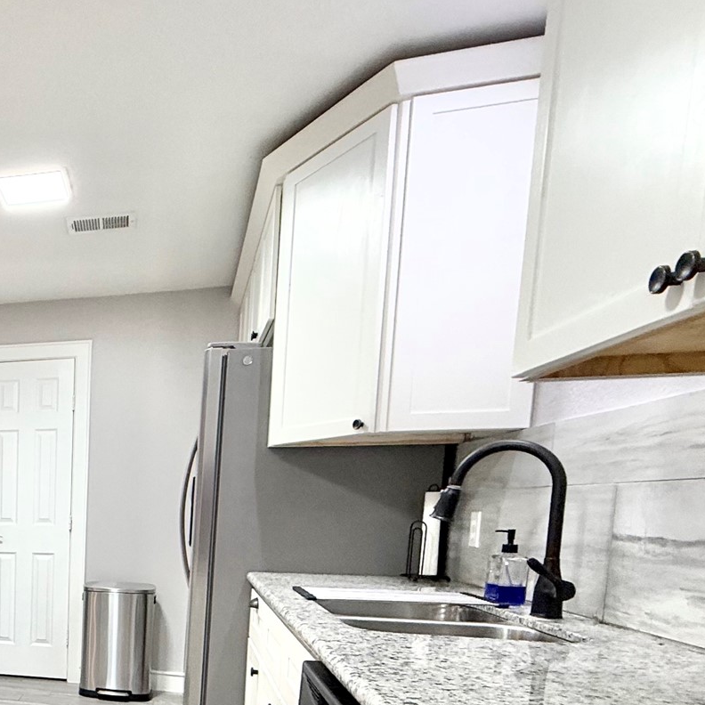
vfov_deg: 47.5
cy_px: 590
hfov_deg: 41.4
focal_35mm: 32
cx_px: -61
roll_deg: -0.3
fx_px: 737
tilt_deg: -6.5
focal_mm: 2.22
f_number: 2.2
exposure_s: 1/60
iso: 200
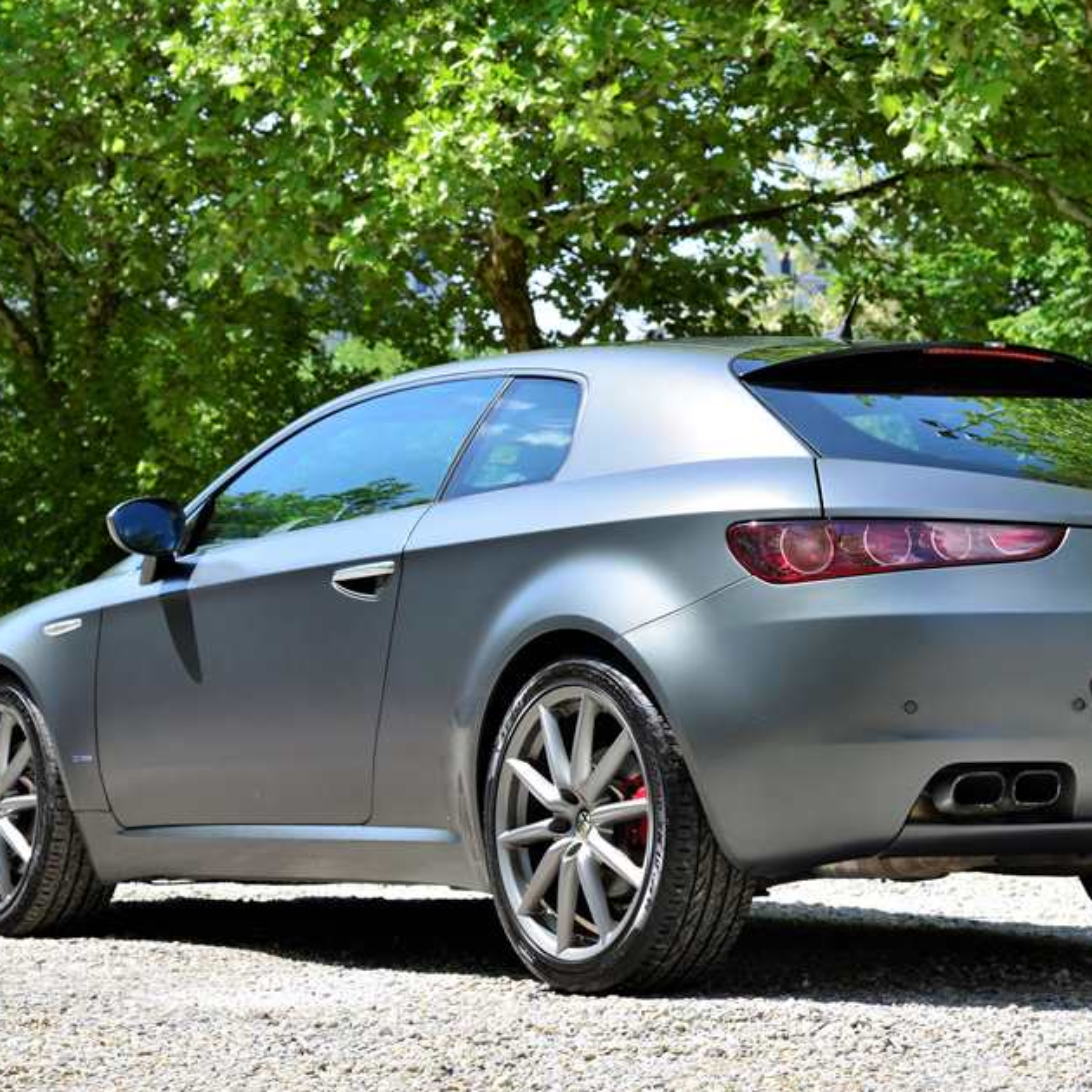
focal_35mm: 80
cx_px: 640
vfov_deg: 21.7
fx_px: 2855
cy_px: 545
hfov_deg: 21.6
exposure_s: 1/125
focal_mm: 62
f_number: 8
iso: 100
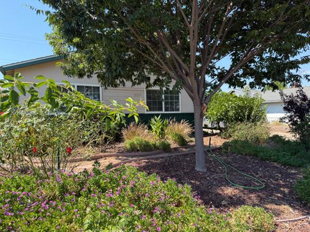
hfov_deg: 71.6
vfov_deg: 56.8
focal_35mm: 24
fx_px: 215
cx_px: 155
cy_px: 116
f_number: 1.78
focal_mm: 6.76
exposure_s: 1/1812
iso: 100
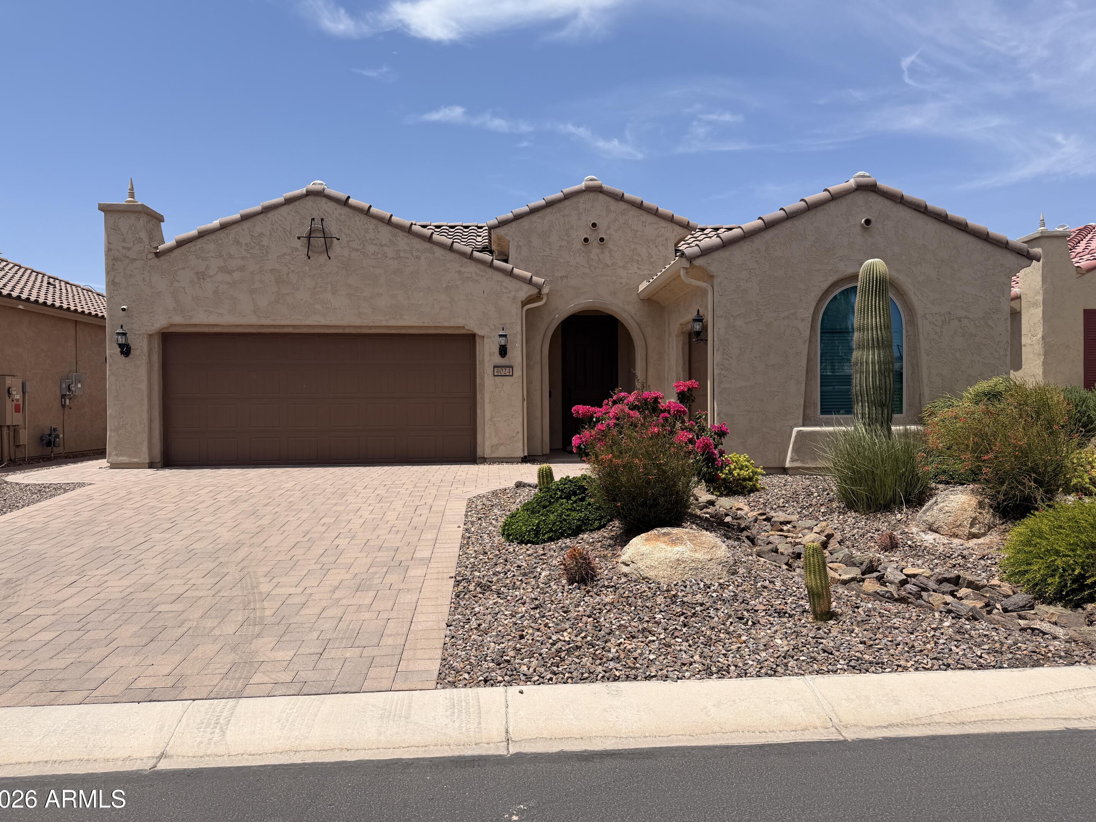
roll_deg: +0.9
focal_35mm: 25
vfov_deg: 54.9
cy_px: 410
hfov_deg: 69.4
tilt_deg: -1.1
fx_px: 792
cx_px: 553
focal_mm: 6.76
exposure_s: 1/7353
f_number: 1.78
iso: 80
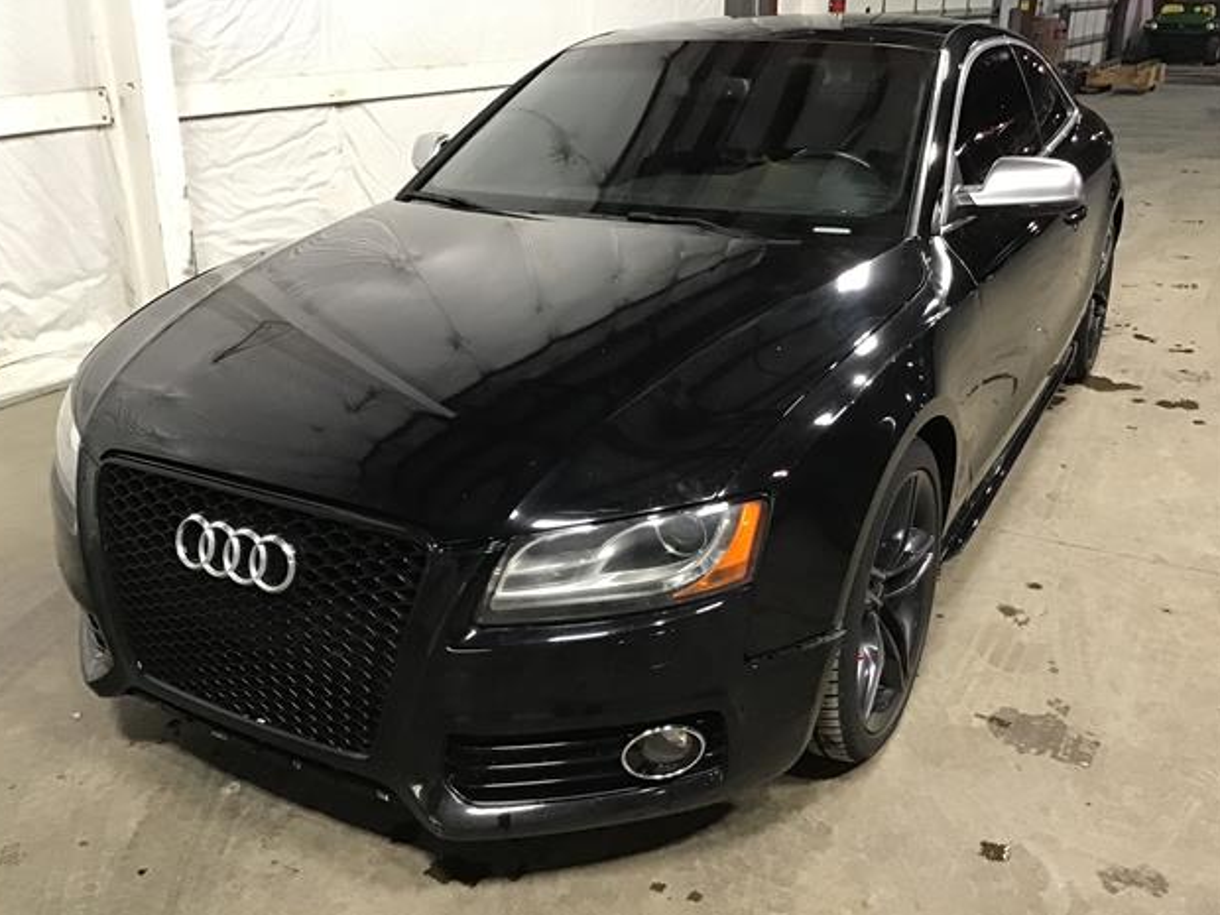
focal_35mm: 32
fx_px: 1128
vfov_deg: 44.2
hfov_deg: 56.8
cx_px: 602
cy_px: 457
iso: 160
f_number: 2.4
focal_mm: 3.3
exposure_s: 1/30
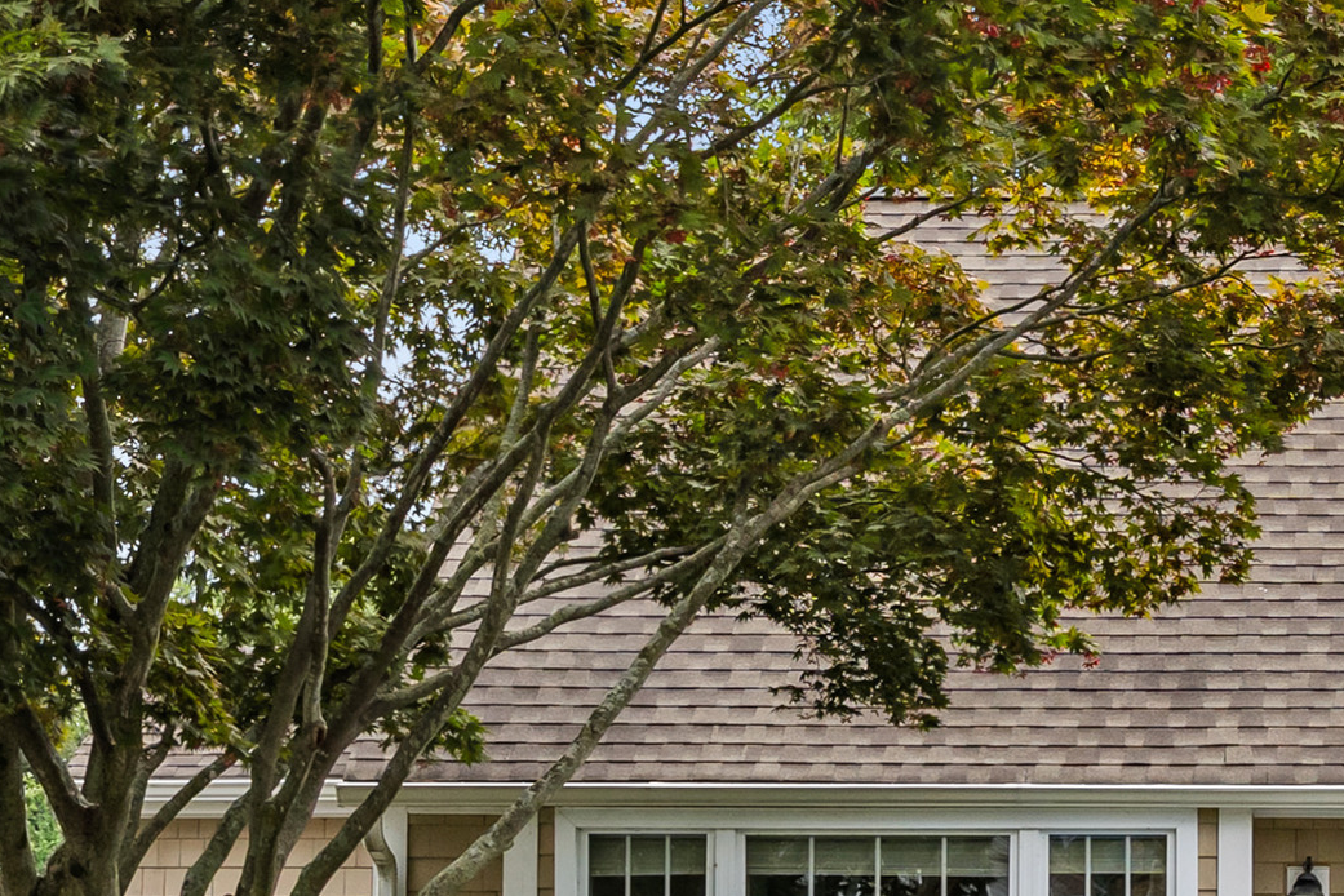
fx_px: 4629
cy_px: 944
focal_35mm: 124
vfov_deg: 10.9
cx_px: 1492
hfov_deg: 16.0
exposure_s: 1/200
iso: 320
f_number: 8
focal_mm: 28
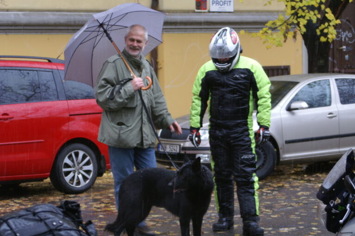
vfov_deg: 13.0
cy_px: 118
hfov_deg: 19.5
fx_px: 1035
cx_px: 178
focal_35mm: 105
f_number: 5.6
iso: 400
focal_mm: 70
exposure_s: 1/25
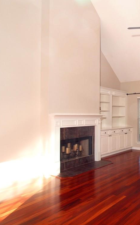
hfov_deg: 38.3
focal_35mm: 29
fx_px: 177
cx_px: 140
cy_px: 110
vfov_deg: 64.6
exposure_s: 1/160
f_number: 6.3
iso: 320
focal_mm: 10
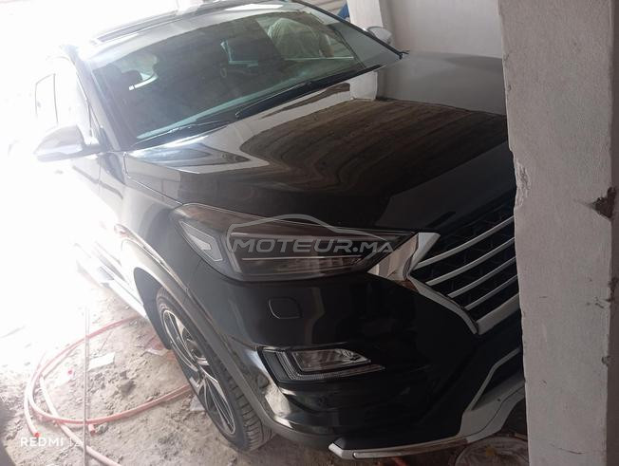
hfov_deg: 63.4
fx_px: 501
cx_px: 310
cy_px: 233
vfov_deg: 49.9
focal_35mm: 28
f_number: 1.8
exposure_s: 1/33.3
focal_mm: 4.22
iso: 194
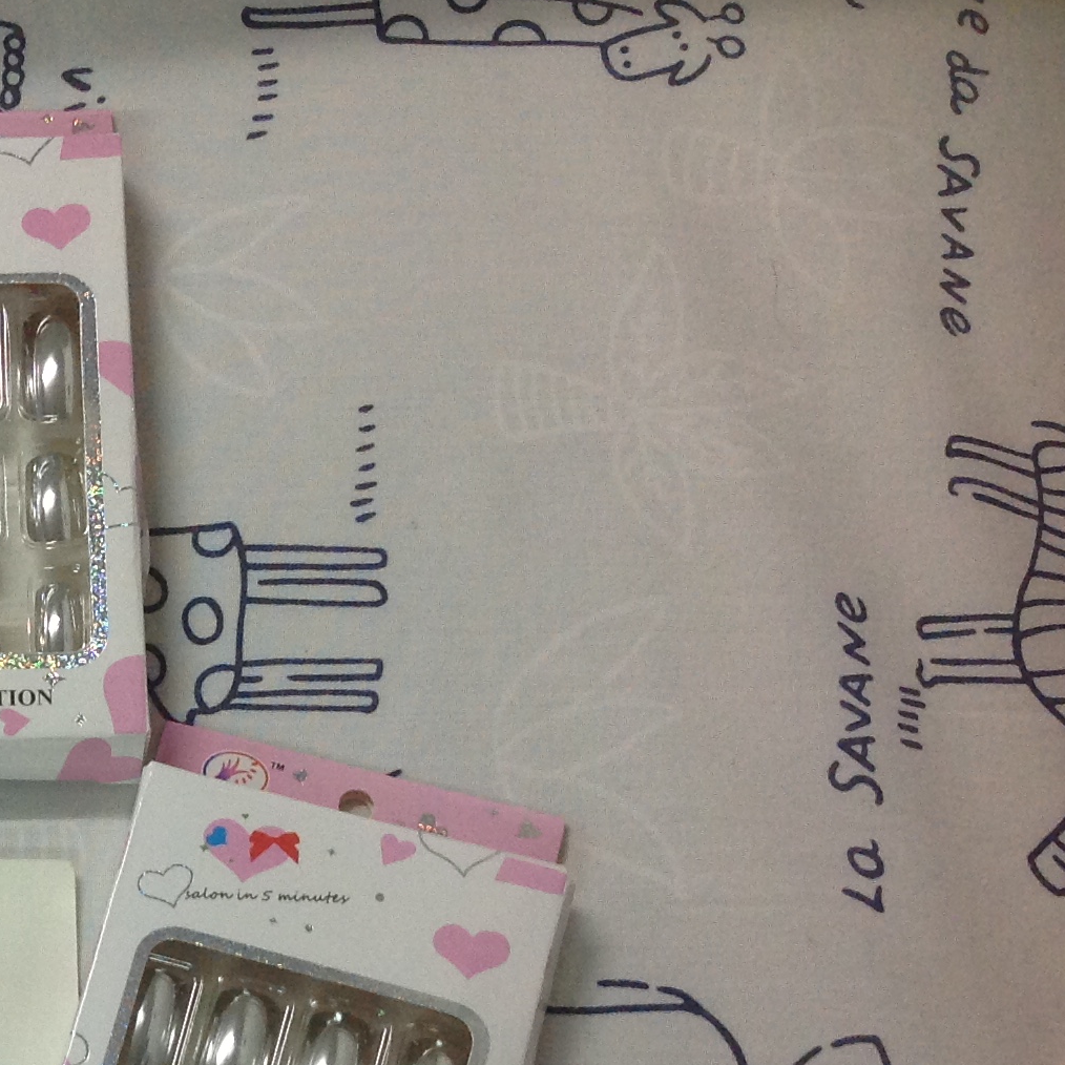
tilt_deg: -71.3
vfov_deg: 21.3
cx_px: -242
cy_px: 1004
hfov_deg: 20.4
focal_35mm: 79
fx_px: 2750
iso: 100
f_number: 2.4
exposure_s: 1/17
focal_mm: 4.28
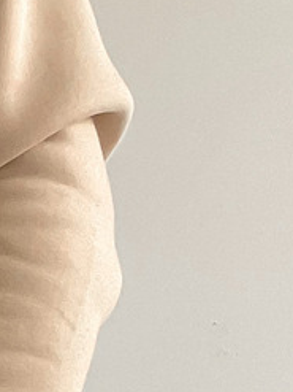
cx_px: -534
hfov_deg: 7.2
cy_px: 382
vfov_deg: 10.4
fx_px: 2124
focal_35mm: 188
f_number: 1.8
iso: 64
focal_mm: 3
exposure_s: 1/120
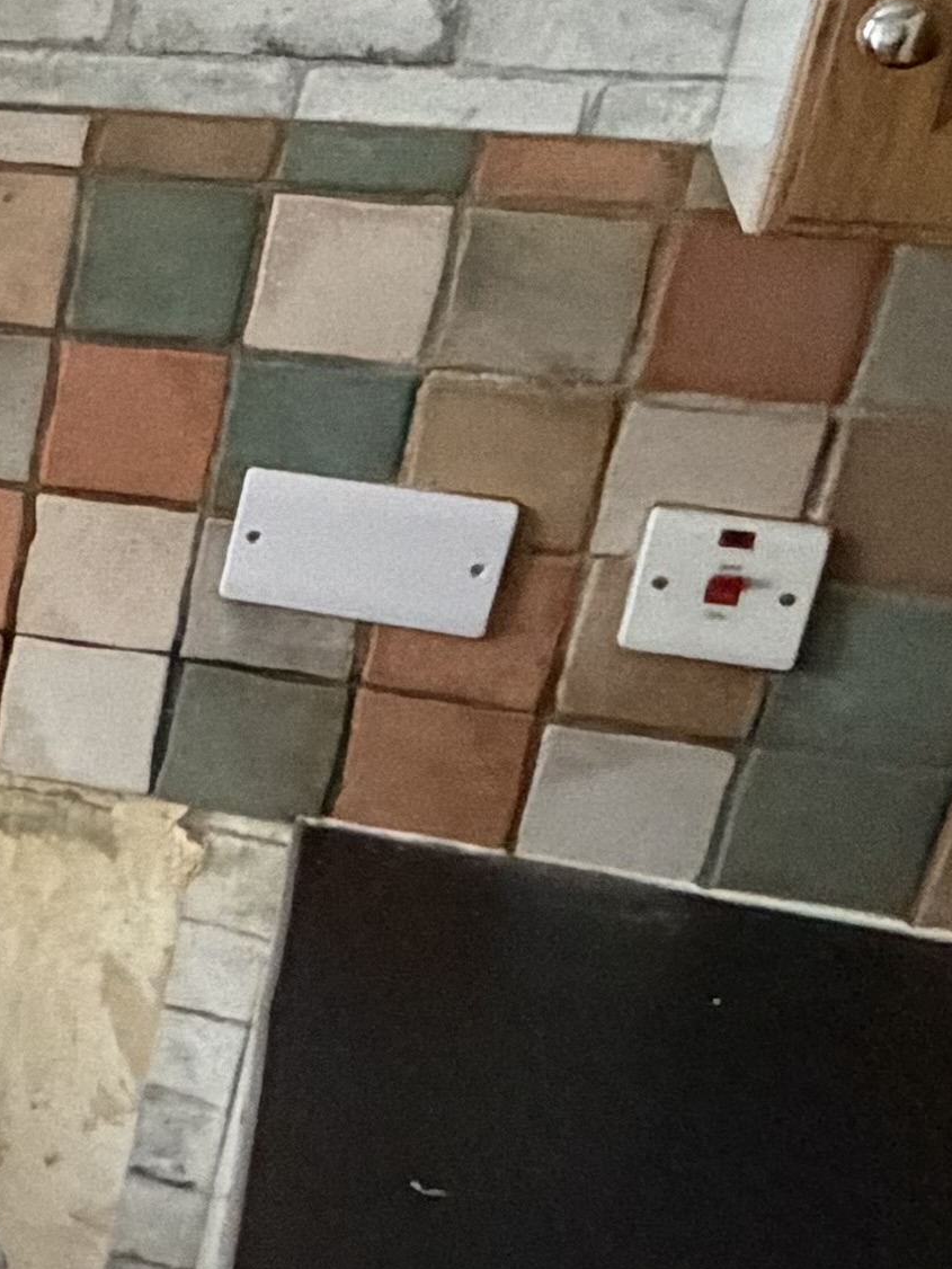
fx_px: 2603
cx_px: -1193
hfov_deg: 14.9
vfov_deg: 27.3
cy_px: 774
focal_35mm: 71
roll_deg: +0.8
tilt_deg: -20.8
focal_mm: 2.22
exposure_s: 1/60
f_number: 2.2
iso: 800
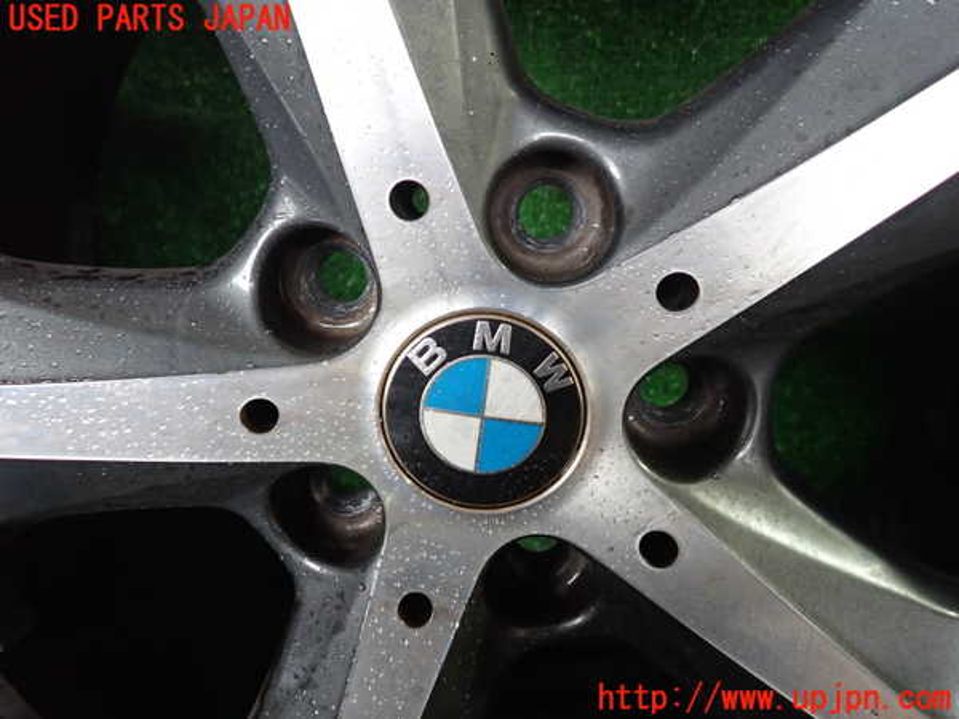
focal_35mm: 25
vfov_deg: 54.9
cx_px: 480
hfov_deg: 69.4
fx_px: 693
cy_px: 360
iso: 400
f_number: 2
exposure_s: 1/30
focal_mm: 4.5
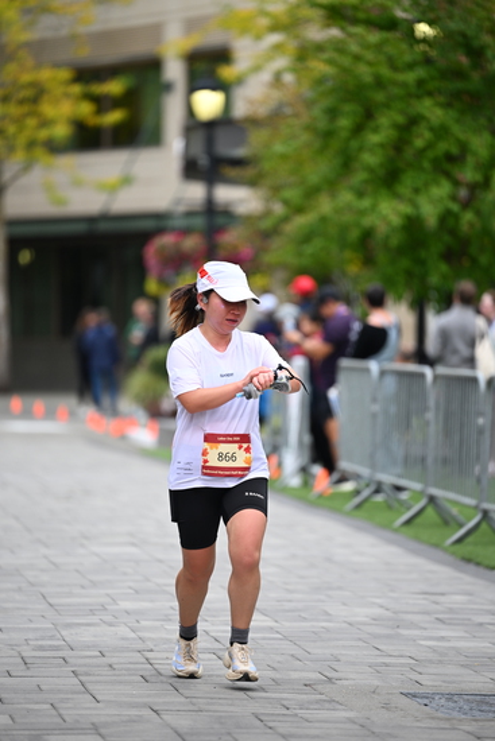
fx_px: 4122
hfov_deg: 6.9
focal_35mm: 200
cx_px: 248
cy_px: 370
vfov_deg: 10.3
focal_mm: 200
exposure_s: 1/2000
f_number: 2.8
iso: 640
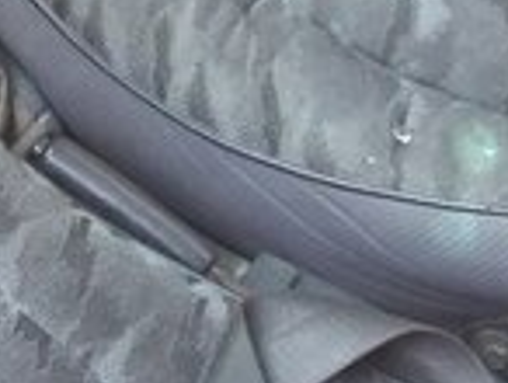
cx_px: -358
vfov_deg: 10.1
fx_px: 2058
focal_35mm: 140
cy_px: -301
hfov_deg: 13.0
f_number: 2.2
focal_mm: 3.3
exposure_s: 1/25
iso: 160
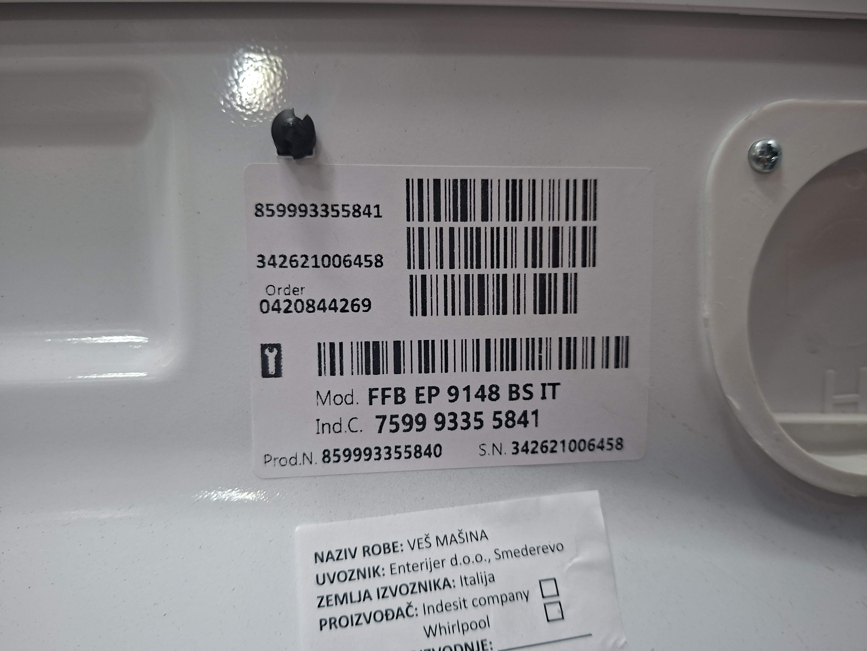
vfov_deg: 58.9
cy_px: 326
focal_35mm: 23
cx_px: 434
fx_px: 576
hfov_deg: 73.9
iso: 320
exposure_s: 1/50
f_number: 1.8
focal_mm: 5.54
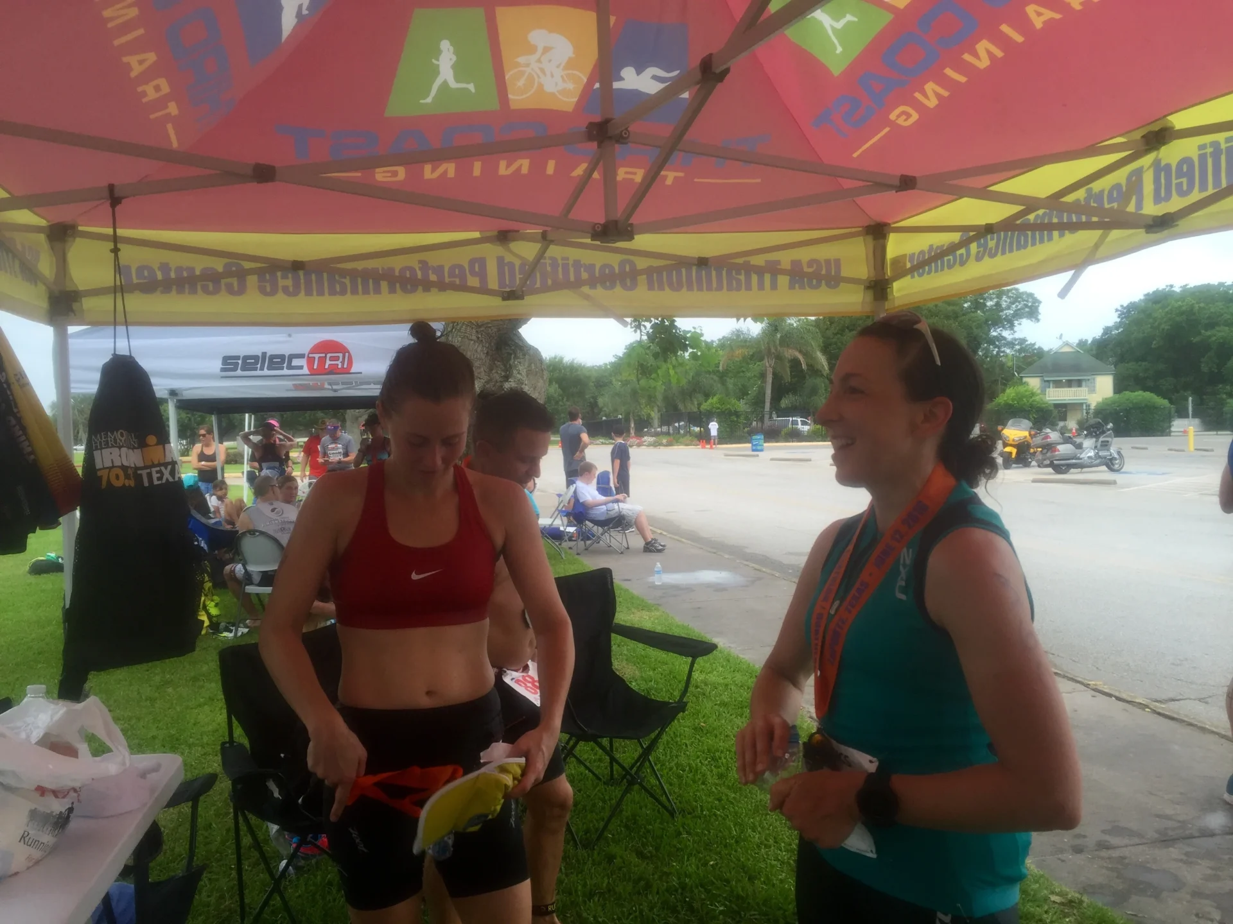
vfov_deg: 48.2
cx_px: 616
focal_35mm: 29
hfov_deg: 61.7
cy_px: 462
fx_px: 1033
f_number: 2.2
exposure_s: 1/249
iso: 32
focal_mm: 4.15
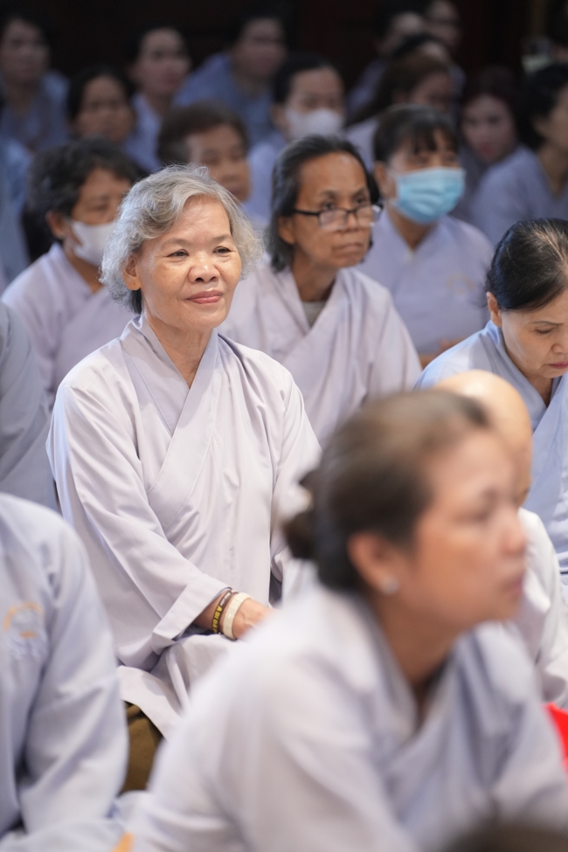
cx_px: 284
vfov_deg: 13.7
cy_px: 426
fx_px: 3550
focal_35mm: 150
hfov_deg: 9.1
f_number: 2.8
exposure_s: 1/160
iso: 3200
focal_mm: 150
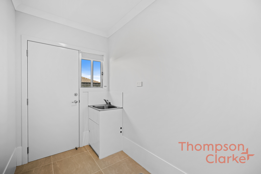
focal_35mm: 14
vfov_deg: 81.3
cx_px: 130
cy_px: 87
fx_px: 102
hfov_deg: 104.2
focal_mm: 14
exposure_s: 1/10
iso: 100
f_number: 4
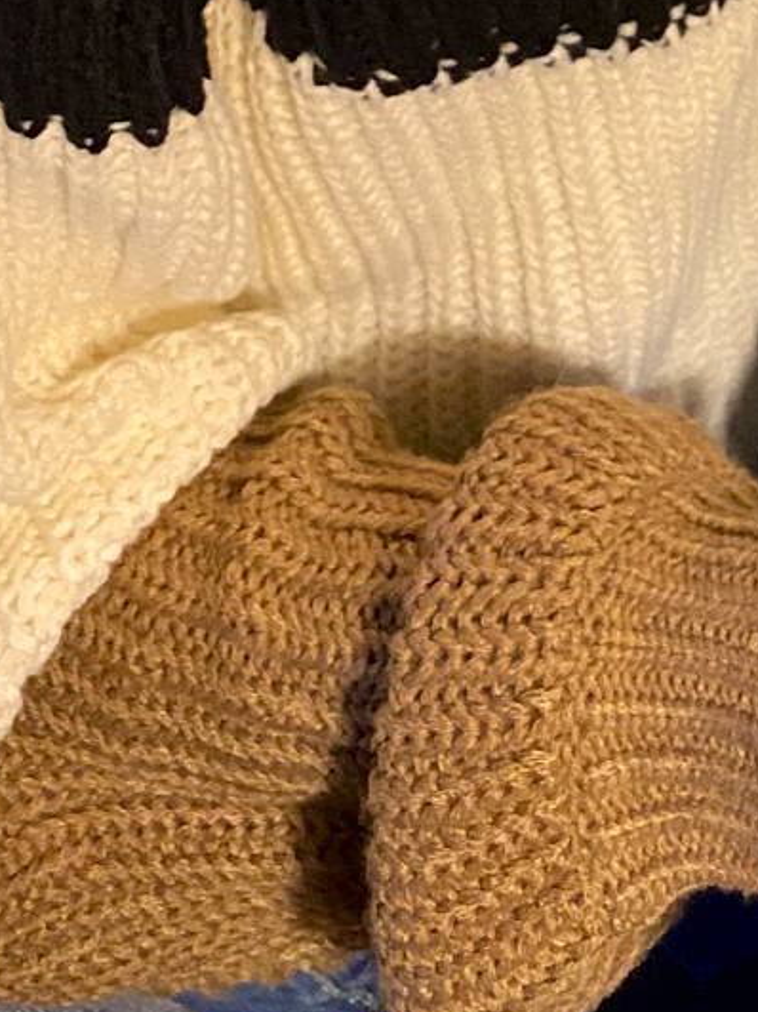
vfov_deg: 17.4
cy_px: -759
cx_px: 800
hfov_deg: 15.4
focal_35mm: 94
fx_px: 2746
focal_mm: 4.25
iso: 400
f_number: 1.8
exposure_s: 1/33
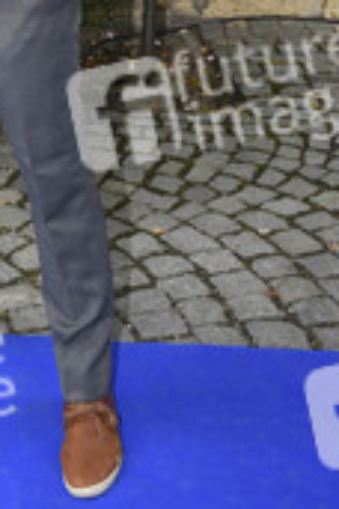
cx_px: -51
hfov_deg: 14.6
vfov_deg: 21.3
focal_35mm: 91
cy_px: -48
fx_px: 1285
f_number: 5.6
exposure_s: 1/160
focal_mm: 26
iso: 100
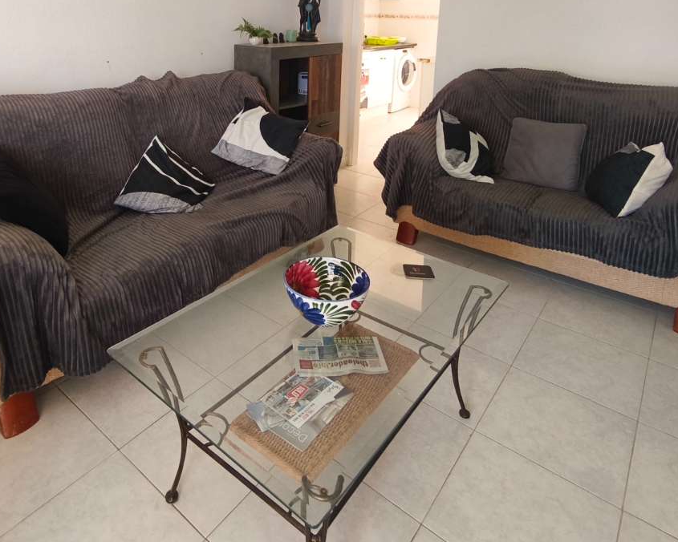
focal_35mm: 26
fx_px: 522
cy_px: 96
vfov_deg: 51.0
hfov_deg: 65.6
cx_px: 281
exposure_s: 1/50
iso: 125
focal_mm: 1.91
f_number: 2.2
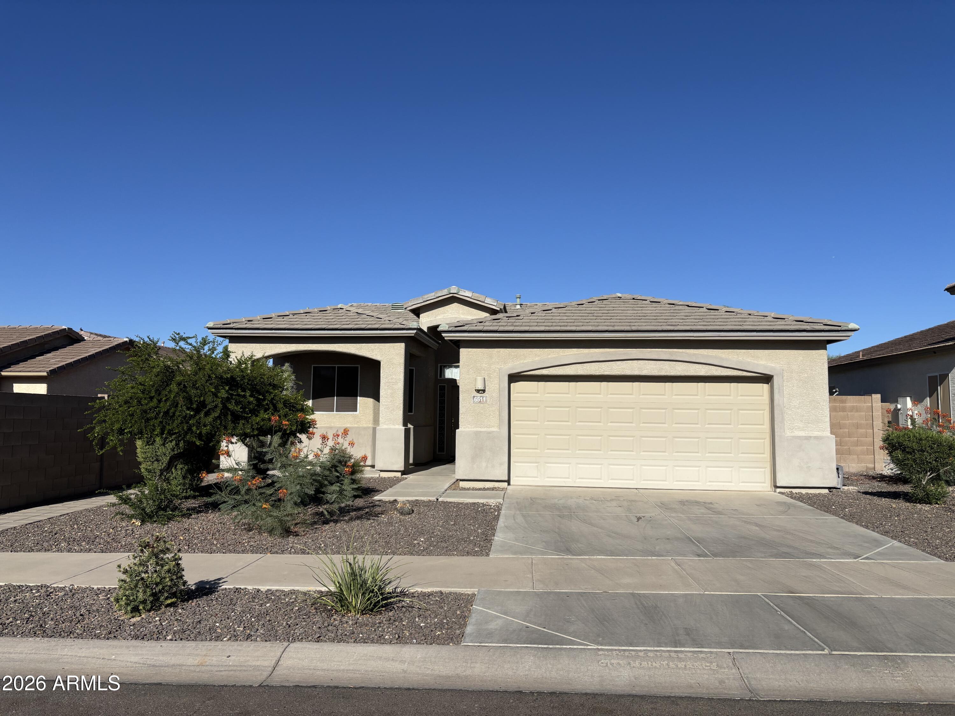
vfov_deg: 53.1
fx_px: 717
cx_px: 478
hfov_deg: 67.3
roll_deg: +0.4
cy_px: 358
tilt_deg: +6.5
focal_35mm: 26
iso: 50
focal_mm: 5.96
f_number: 1.6
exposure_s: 1/5618
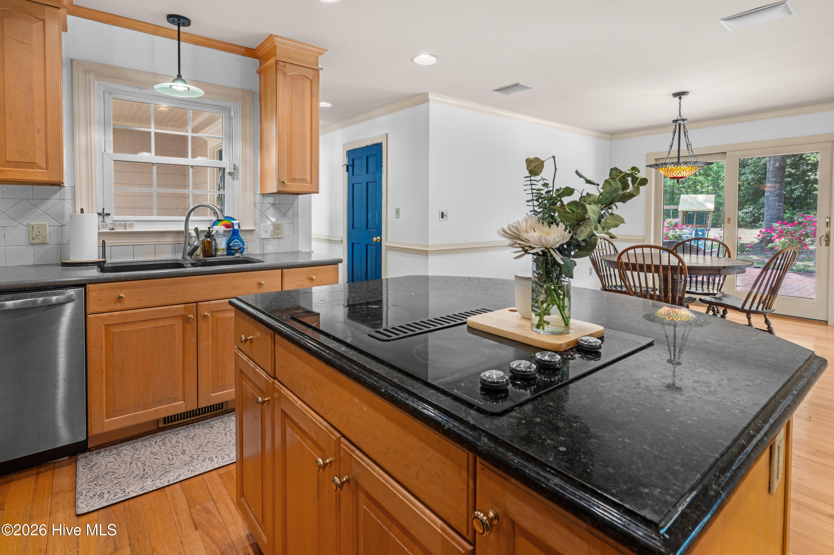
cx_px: 417
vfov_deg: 70.4
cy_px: 278
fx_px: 394
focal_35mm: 17
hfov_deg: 93.3
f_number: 11
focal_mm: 17
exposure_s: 1
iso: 100
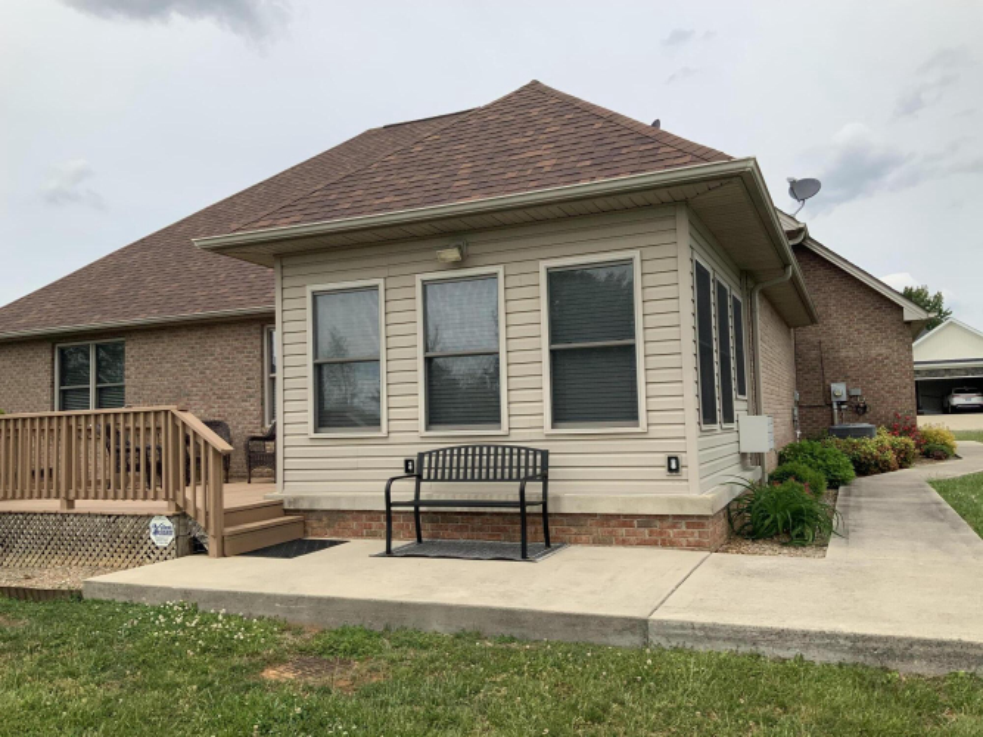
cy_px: 368
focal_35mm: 29
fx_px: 823
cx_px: 492
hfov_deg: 61.7
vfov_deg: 48.2
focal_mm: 3
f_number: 1.8
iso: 16
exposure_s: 1/1984
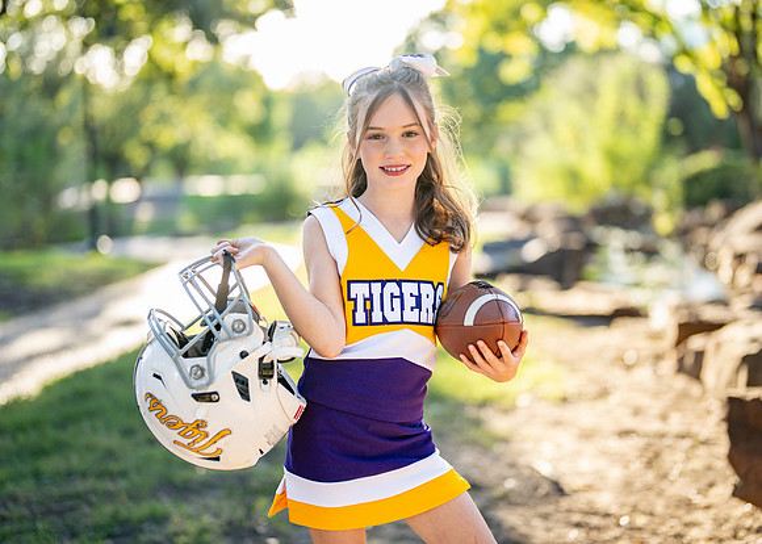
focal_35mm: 58
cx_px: 398
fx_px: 1249
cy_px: 266
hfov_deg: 33.9
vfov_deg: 24.6
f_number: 1.2
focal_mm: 50
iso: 250
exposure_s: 1/1250
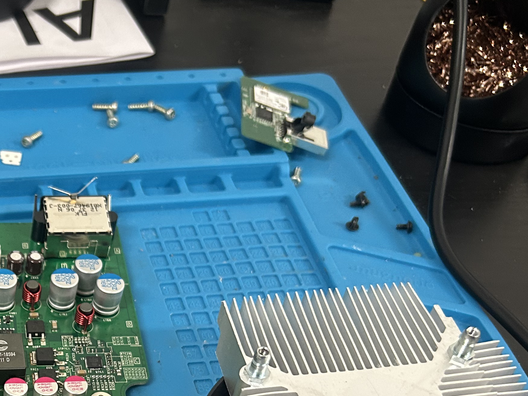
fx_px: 915
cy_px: 362
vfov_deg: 23.7
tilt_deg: -50.0
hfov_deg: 29.3
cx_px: -39
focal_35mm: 60
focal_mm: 5.7
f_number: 1.5
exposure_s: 1/60
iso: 250
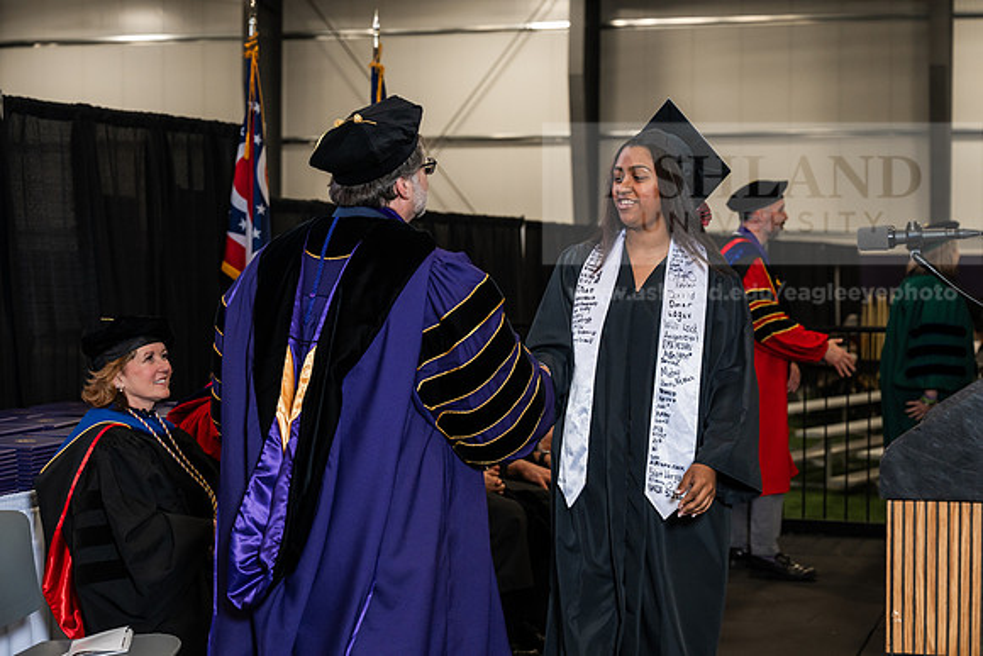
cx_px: 492
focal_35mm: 70
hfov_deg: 28.8
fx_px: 1912
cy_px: 328
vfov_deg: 19.5
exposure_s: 1/200
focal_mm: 70
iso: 1250
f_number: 4.5
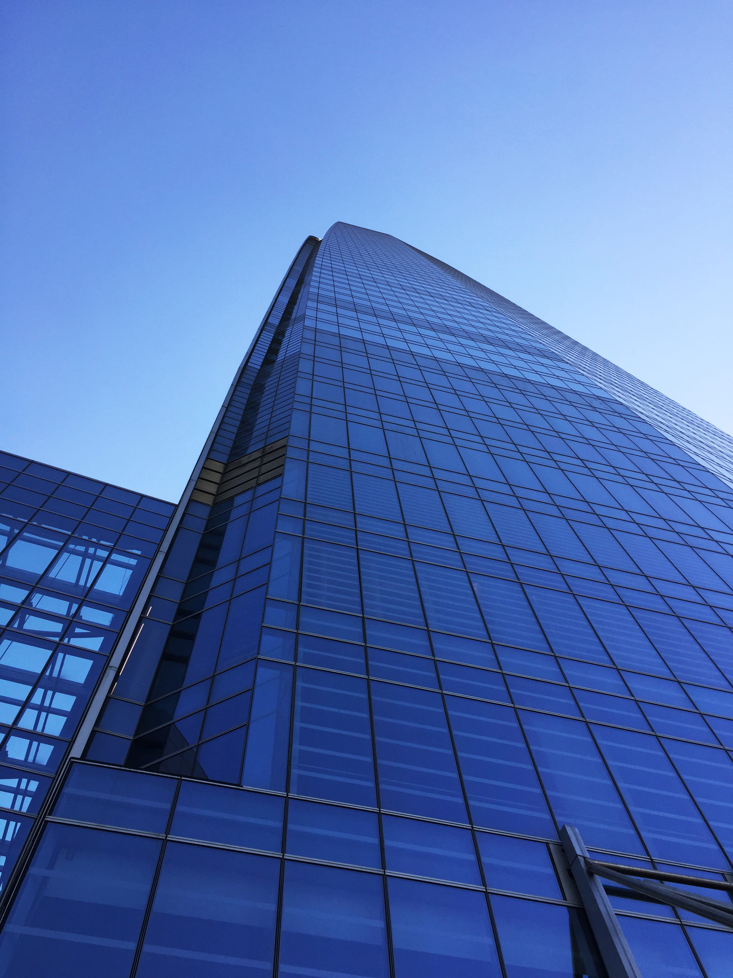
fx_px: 819
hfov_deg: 48.2
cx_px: 366
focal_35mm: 29
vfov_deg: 61.7
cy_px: 489
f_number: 2.2
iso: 32
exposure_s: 1/1014
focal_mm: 4.15
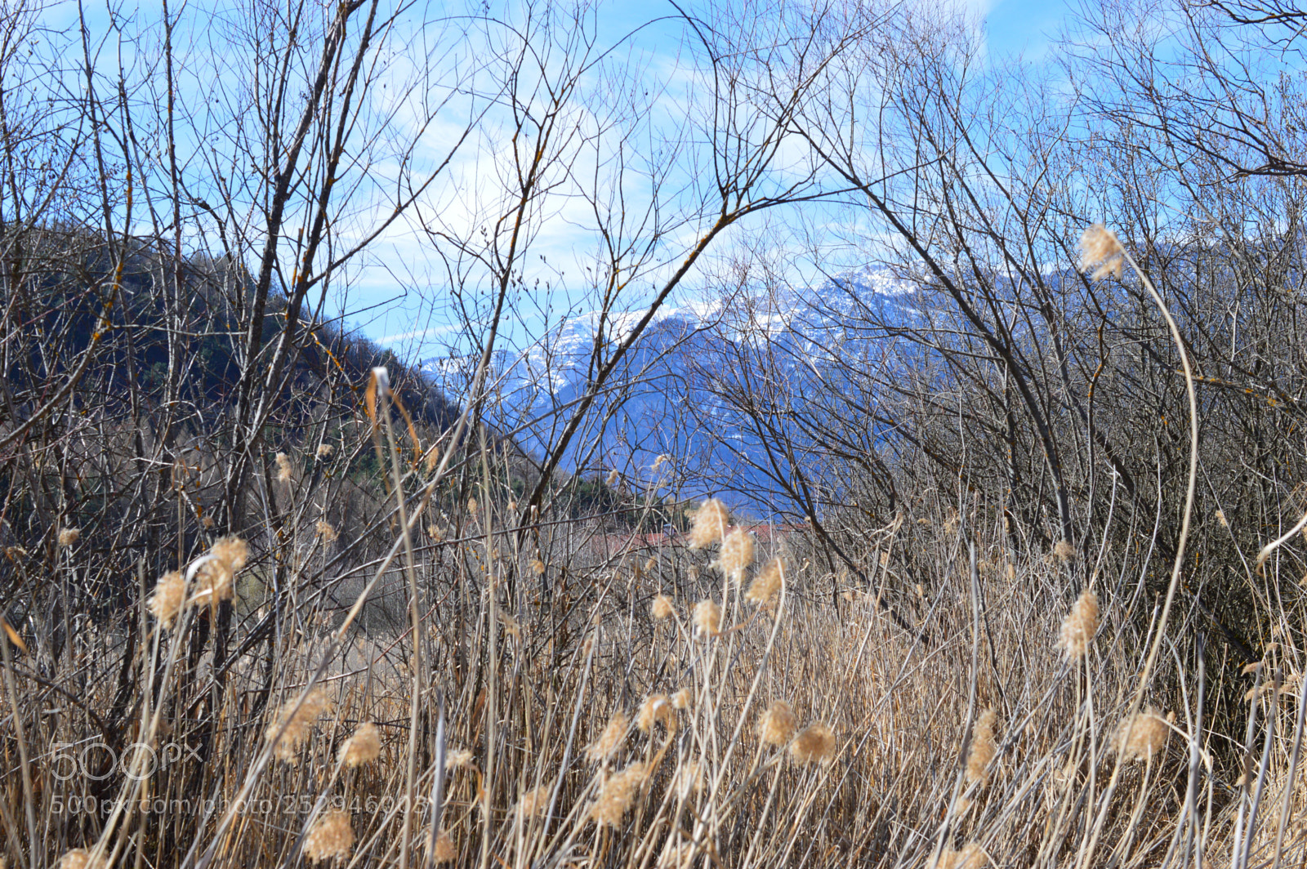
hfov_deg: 33.4
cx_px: 654
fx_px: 2176
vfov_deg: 22.6
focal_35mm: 60
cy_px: 434
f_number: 11
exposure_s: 1/500
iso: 400
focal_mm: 40
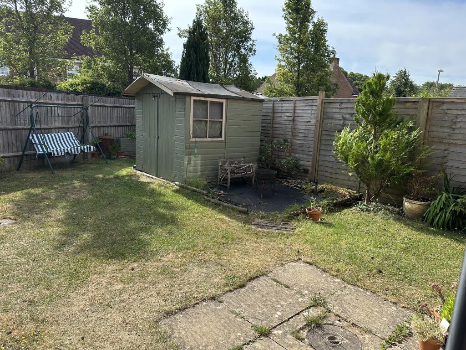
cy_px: 175
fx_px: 323
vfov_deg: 56.8
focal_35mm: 24
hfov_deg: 71.6
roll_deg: -2.2
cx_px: 233
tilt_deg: -10.2
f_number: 1.78
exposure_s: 1/1916
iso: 80
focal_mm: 6.86
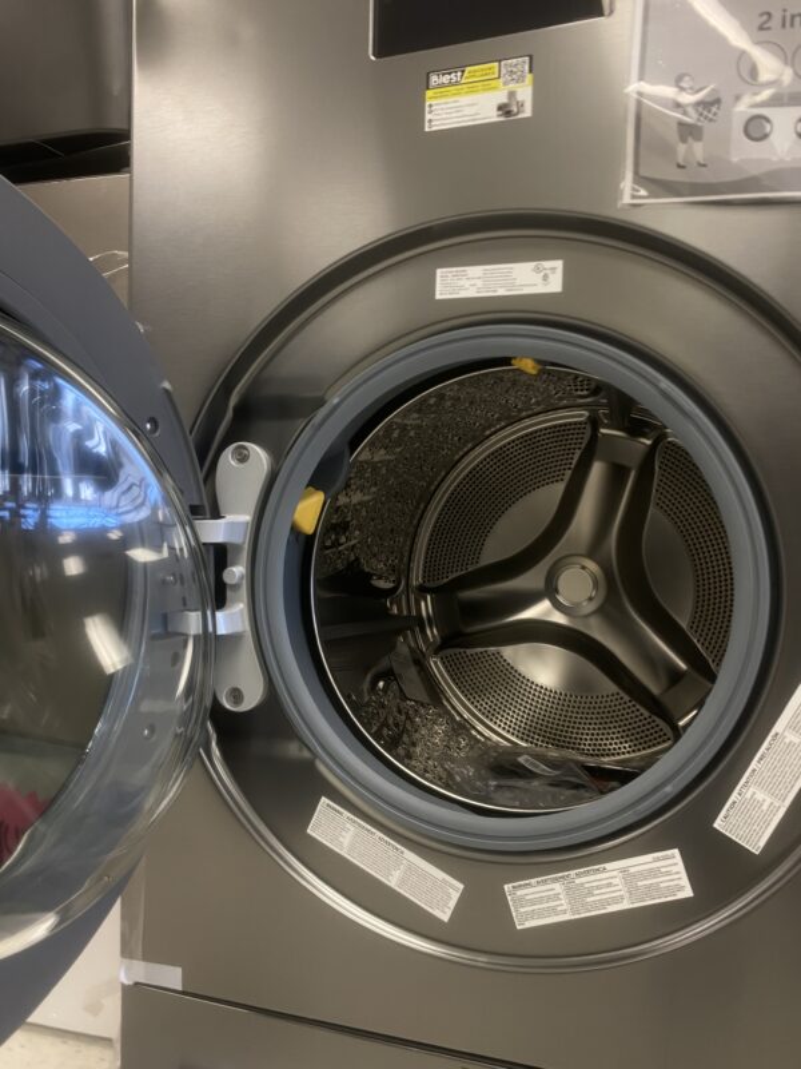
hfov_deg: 53.1
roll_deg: -0.5
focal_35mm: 26
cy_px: 534
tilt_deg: +1.1
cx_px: 400
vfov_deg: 67.3
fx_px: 802
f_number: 1.8
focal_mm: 4.25
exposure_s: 1/43
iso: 100
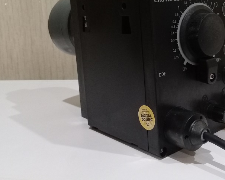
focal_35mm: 49
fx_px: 326
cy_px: 56
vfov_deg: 30.5
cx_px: 158
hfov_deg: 37.4
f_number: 2.2
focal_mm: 3.3
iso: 200
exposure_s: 1/20
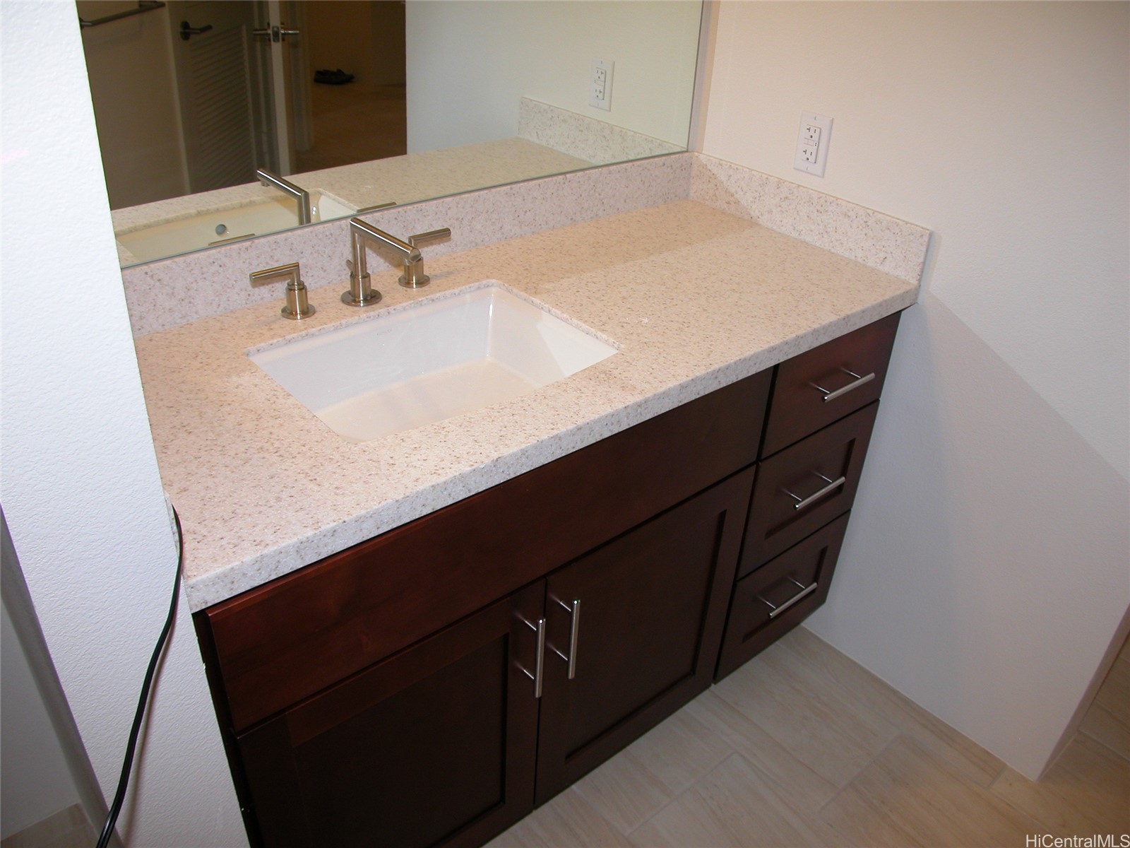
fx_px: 1143
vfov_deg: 40.7
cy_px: 424
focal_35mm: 35
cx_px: 565
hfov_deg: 52.6
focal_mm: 8.9
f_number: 2.8
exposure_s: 1/60
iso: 100
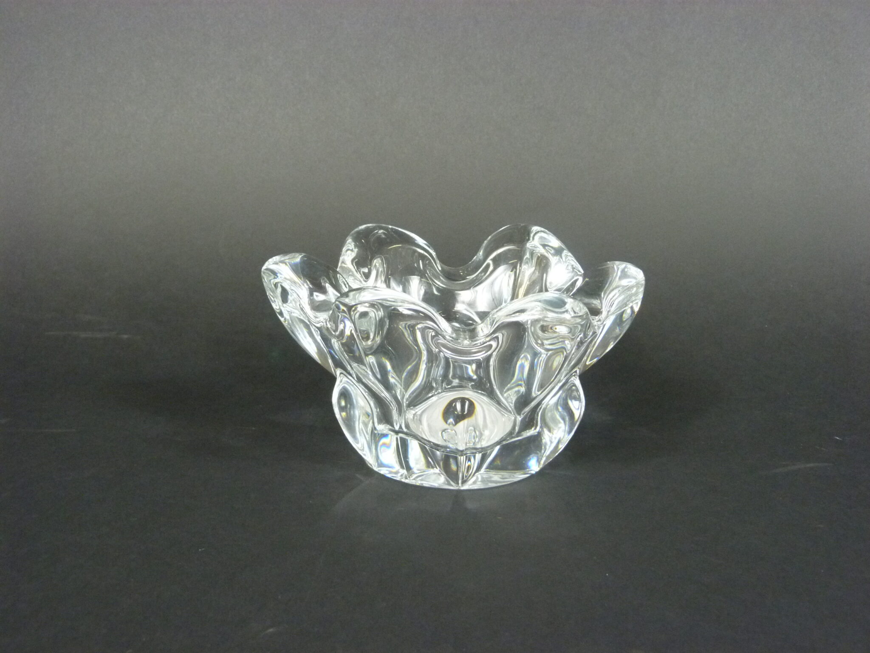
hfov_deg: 38.9
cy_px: 326
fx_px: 1232
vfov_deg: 29.7
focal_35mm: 49
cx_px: 435
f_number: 3.2
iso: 400
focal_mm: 8.7
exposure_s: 1/20
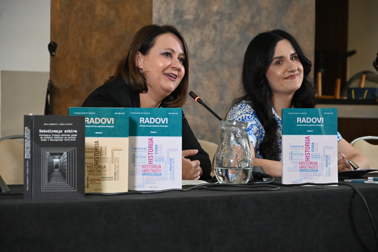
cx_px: 189
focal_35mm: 158
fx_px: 1654
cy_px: 126
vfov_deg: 8.7
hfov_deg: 13.0
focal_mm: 105
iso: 4500
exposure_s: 1/60
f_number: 5.6
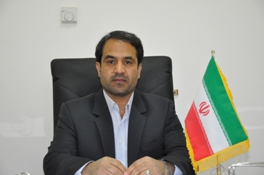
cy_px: 88
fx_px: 681
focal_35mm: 93
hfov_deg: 21.9
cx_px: 132
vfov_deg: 14.6
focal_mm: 62
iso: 3200
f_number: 5.6
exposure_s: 1/100
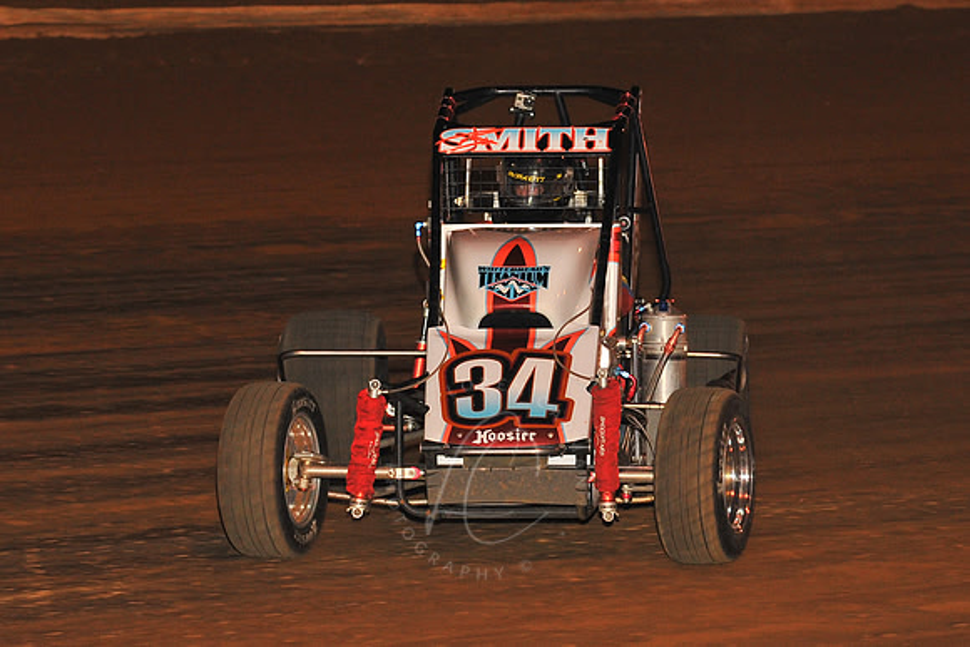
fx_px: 3638
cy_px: 324
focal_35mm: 135
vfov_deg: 10.2
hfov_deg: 15.2
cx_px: 485
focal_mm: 135
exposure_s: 1/320
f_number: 6.3
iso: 1000
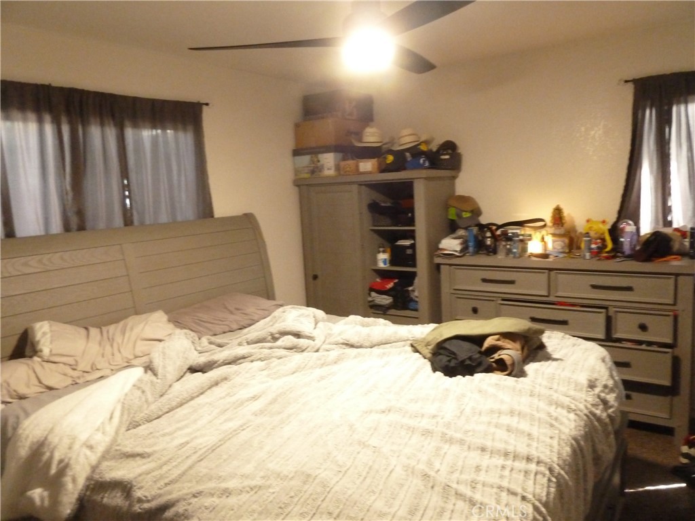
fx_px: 502
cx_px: 348
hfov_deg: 69.4
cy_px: 260
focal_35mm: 25
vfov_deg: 54.9
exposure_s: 1/13
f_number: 3.3
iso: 800
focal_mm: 4.1
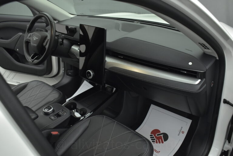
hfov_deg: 57.2
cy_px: 78
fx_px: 214
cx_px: 116
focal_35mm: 33
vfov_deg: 40.0
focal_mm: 22
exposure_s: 1/125
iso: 1600
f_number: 3.8
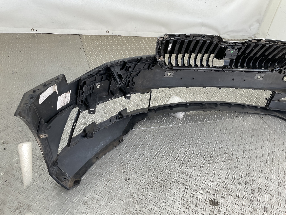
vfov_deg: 48.2
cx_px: 143
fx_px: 240
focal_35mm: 29
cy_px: 108
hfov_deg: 61.7
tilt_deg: -38.4
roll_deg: -15.8
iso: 20
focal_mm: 3
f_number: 1.8
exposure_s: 1/100
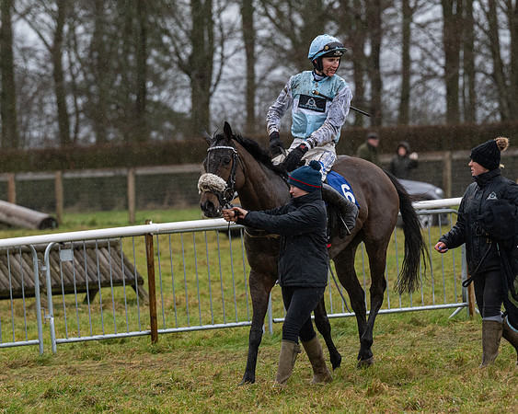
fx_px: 4265
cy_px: 207
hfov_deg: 7.0
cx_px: 268
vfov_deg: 5.6
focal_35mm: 278
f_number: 4
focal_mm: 165
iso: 800
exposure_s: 1/1250
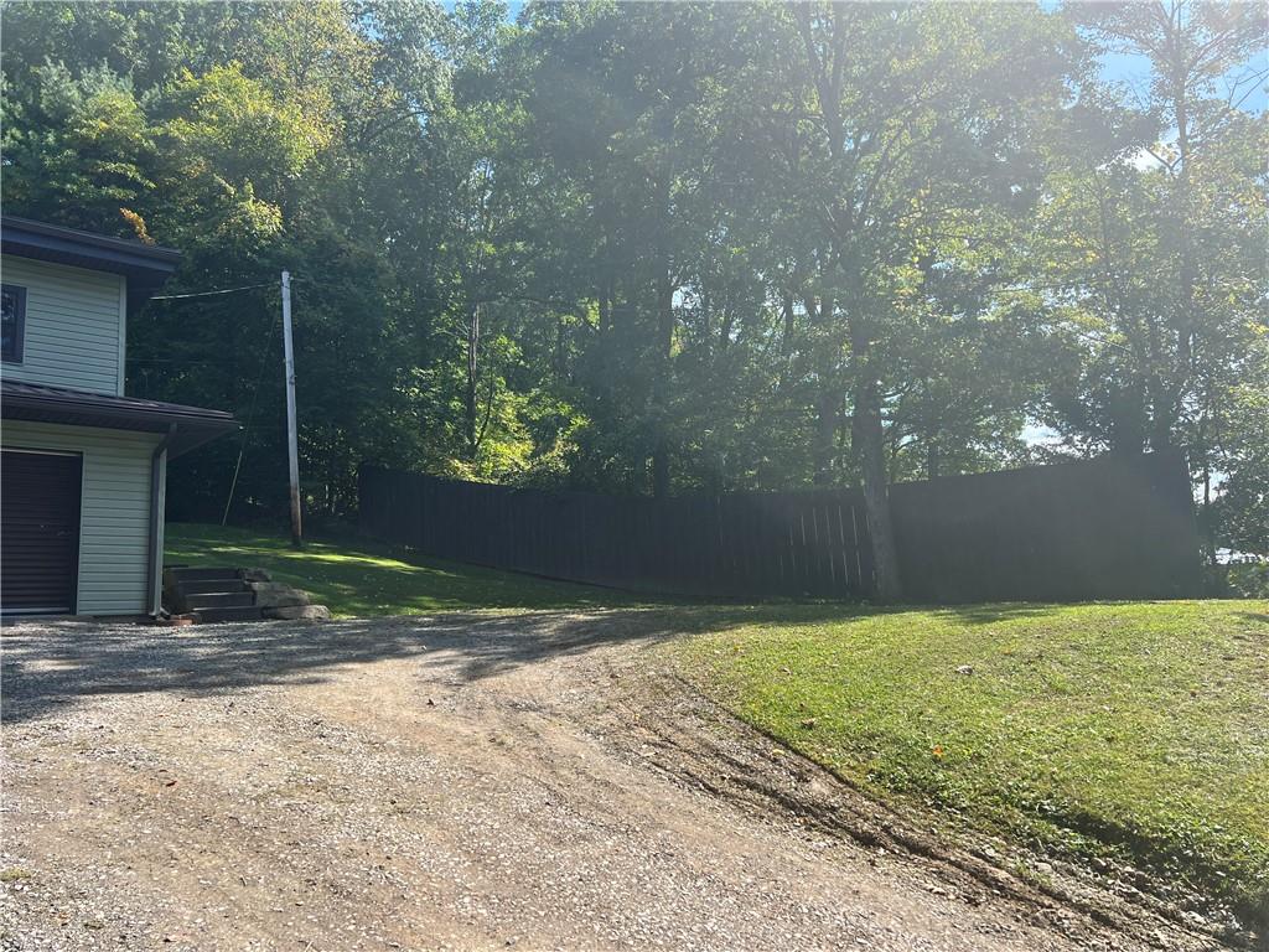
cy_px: 476
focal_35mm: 26
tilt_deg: +8.4
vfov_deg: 53.1
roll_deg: +3.3
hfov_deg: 67.3
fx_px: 953
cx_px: 634
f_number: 1.5
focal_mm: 5.7
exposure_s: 1/1838
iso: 50
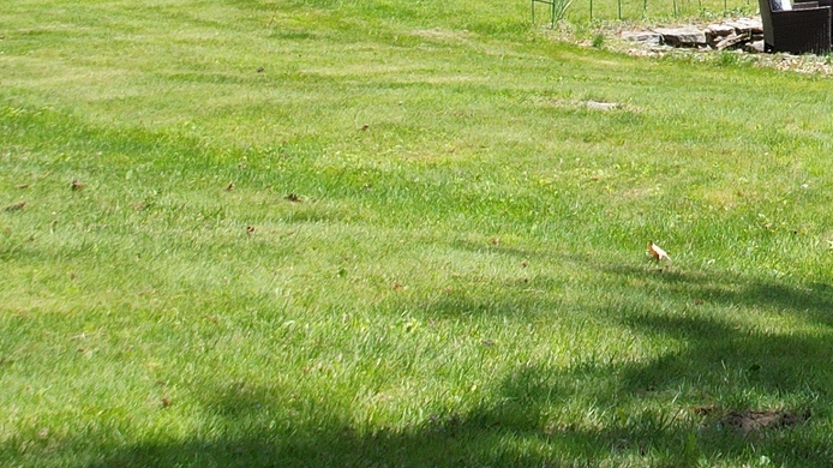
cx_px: 1051
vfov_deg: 11.4
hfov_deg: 19.5
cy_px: -217
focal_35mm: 102
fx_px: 2252
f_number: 2.8
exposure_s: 1/1000
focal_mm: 8.38
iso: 100
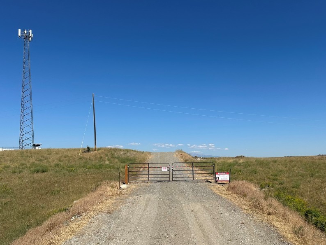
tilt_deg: +3.2
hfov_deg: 58.3
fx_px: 292
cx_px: 164
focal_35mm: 31
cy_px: 145
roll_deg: +0.8
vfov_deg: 45.3
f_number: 1.78
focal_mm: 6.86
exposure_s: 1/7576
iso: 80
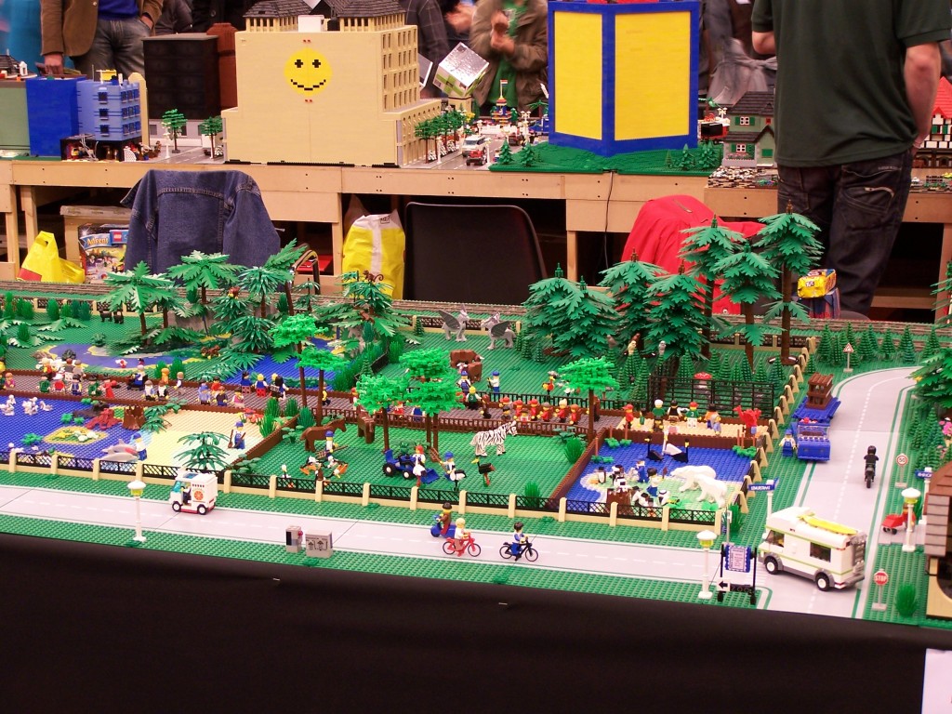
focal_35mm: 67
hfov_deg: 29.0
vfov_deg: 21.9
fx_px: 1843
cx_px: 476
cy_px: 357
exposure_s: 1/2
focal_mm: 11.1
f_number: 3.2
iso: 80
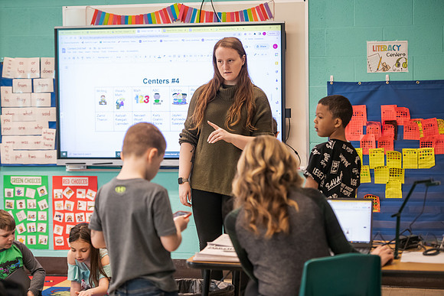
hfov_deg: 22.1
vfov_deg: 14.9
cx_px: 222
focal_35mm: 92
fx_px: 1135
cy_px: 148
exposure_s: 1/200
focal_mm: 92
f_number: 3.2
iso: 1600
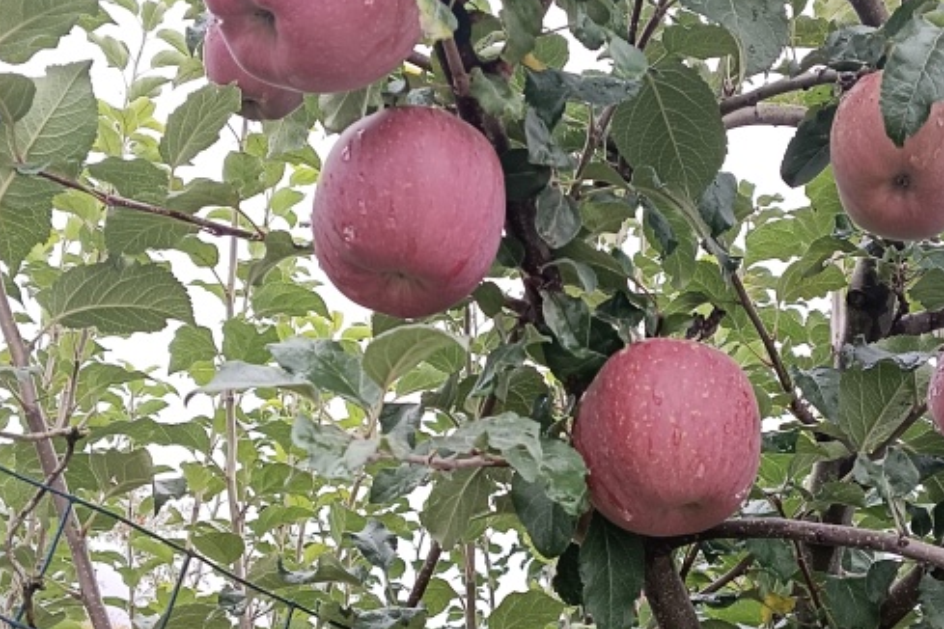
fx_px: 1547
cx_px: 562
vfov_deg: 22.9
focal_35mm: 59
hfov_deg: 33.8
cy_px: 416
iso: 100
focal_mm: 4.05
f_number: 1.8
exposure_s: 1/132
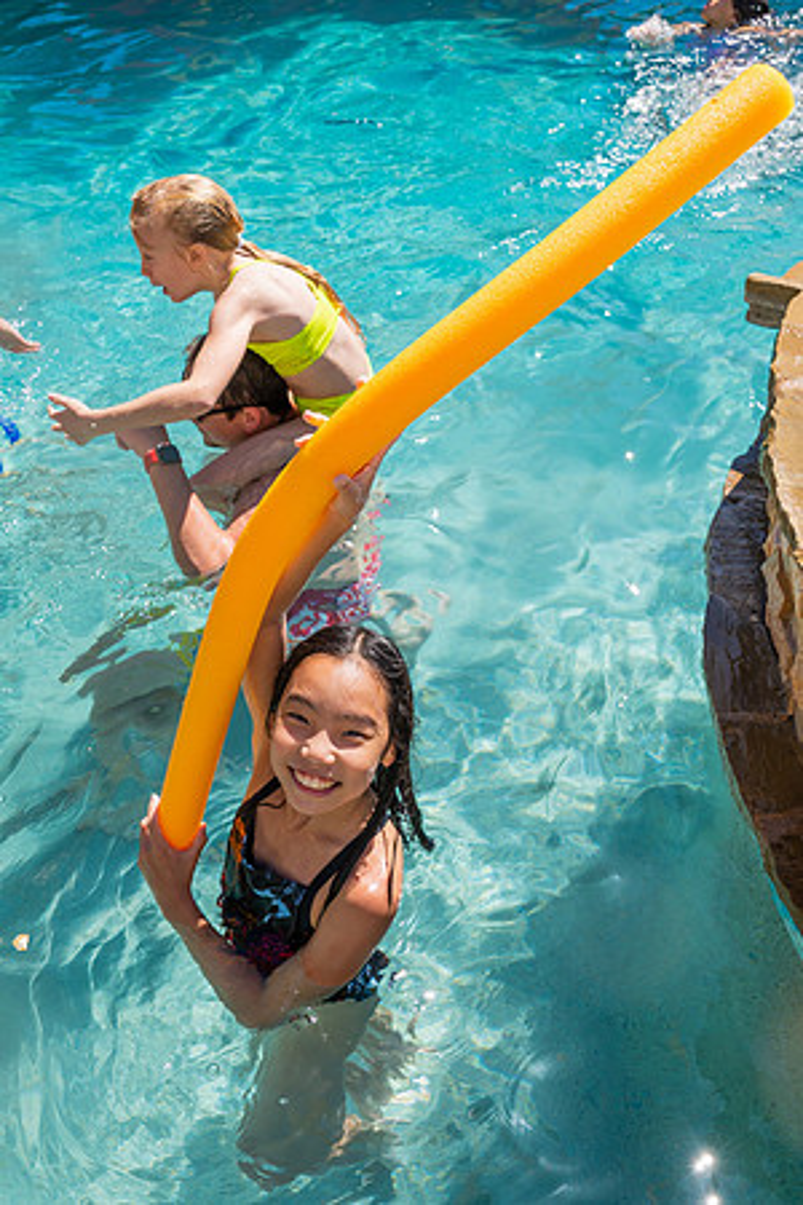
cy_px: 602
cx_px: 402
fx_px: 1204
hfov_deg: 36.9
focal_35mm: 36
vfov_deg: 53.1
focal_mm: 24
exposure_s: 1/800
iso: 250
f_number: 6.3
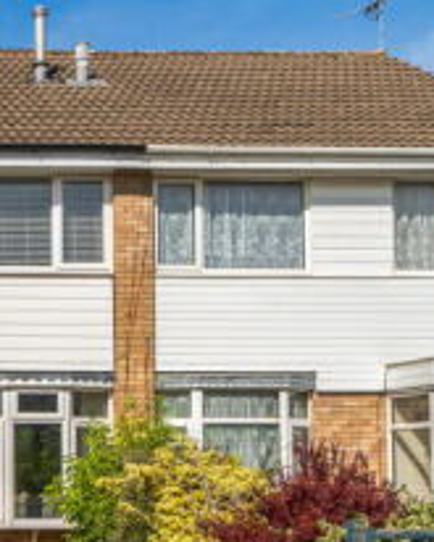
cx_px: -134
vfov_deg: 24.4
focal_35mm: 78
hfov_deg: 18.3
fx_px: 1251
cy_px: 312
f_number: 8
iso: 400
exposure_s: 1/3200
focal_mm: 24
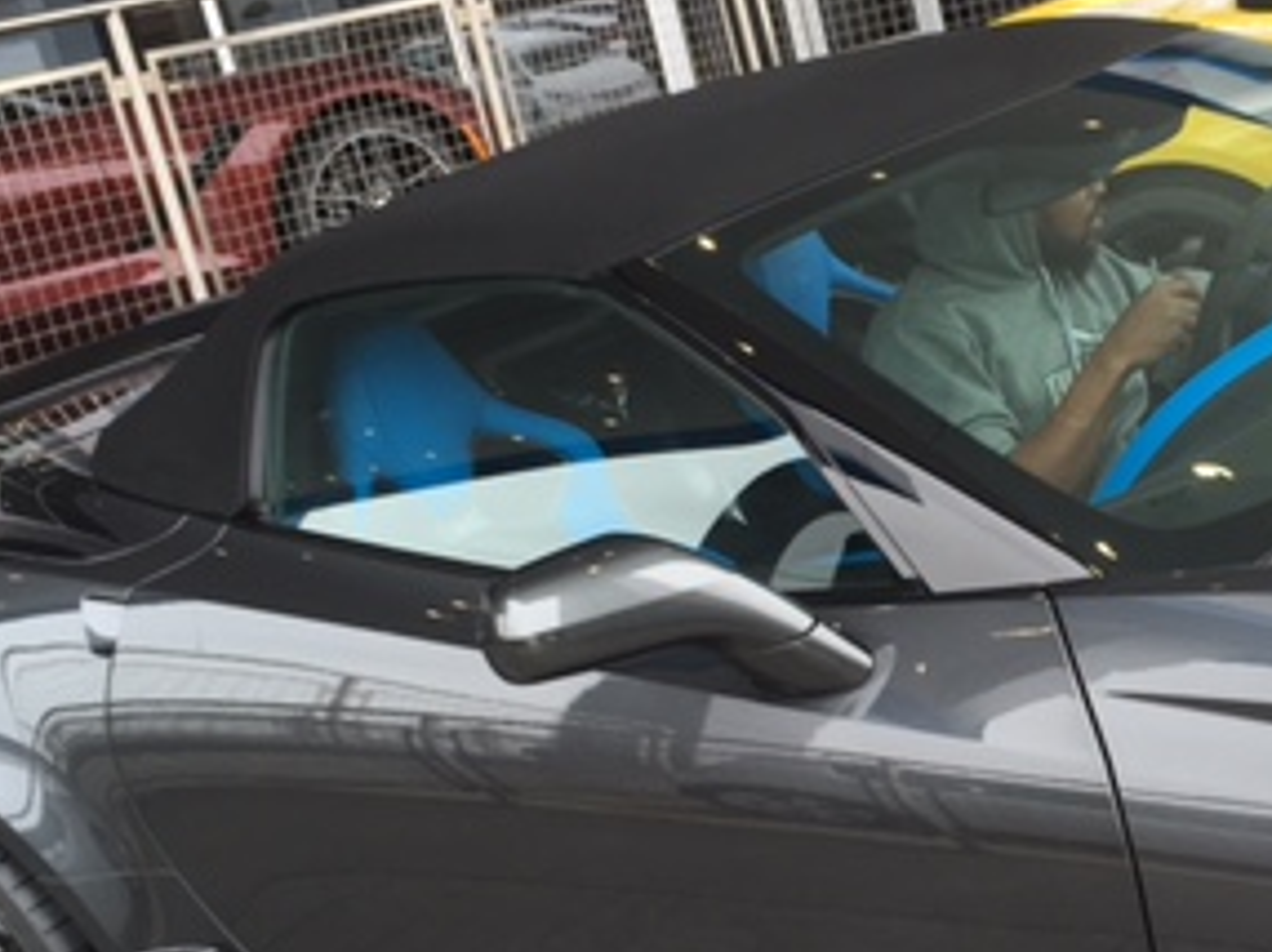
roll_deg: +13.6
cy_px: 614
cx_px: 1005
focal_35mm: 65
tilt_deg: -16.4
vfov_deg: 22.5
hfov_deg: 29.2
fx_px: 2386
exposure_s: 1/160
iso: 25
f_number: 2.2
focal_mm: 4.15
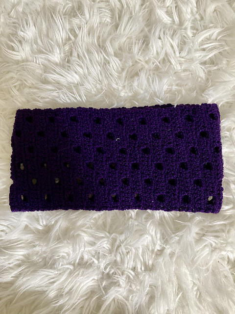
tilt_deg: -81.4
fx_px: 253
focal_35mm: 28
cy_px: 157
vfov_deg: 63.4
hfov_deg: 49.7
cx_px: 118
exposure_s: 1/60
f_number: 1.8
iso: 320
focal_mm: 3.99
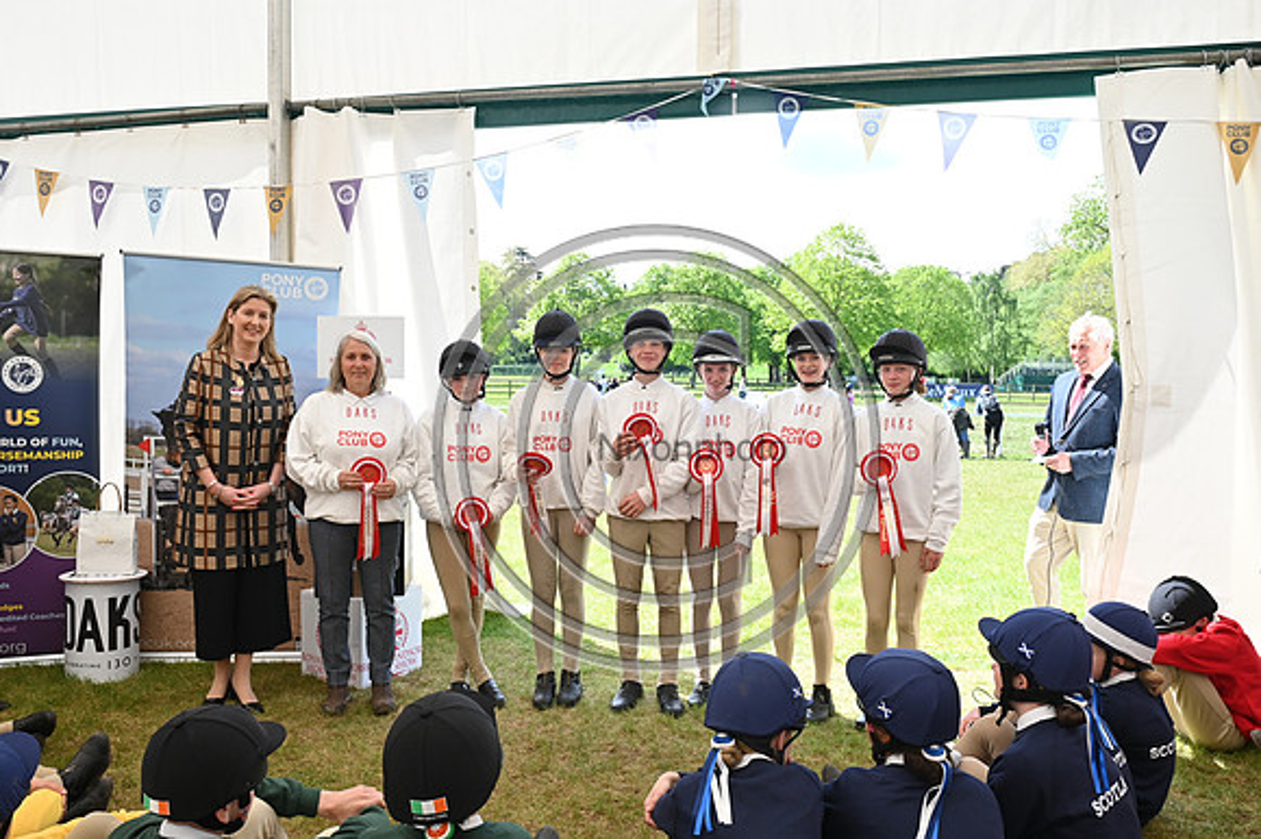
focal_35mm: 29
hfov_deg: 63.7
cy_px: 420
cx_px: 630
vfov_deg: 44.9
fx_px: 1015
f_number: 8
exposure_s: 1/320
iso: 800
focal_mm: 29
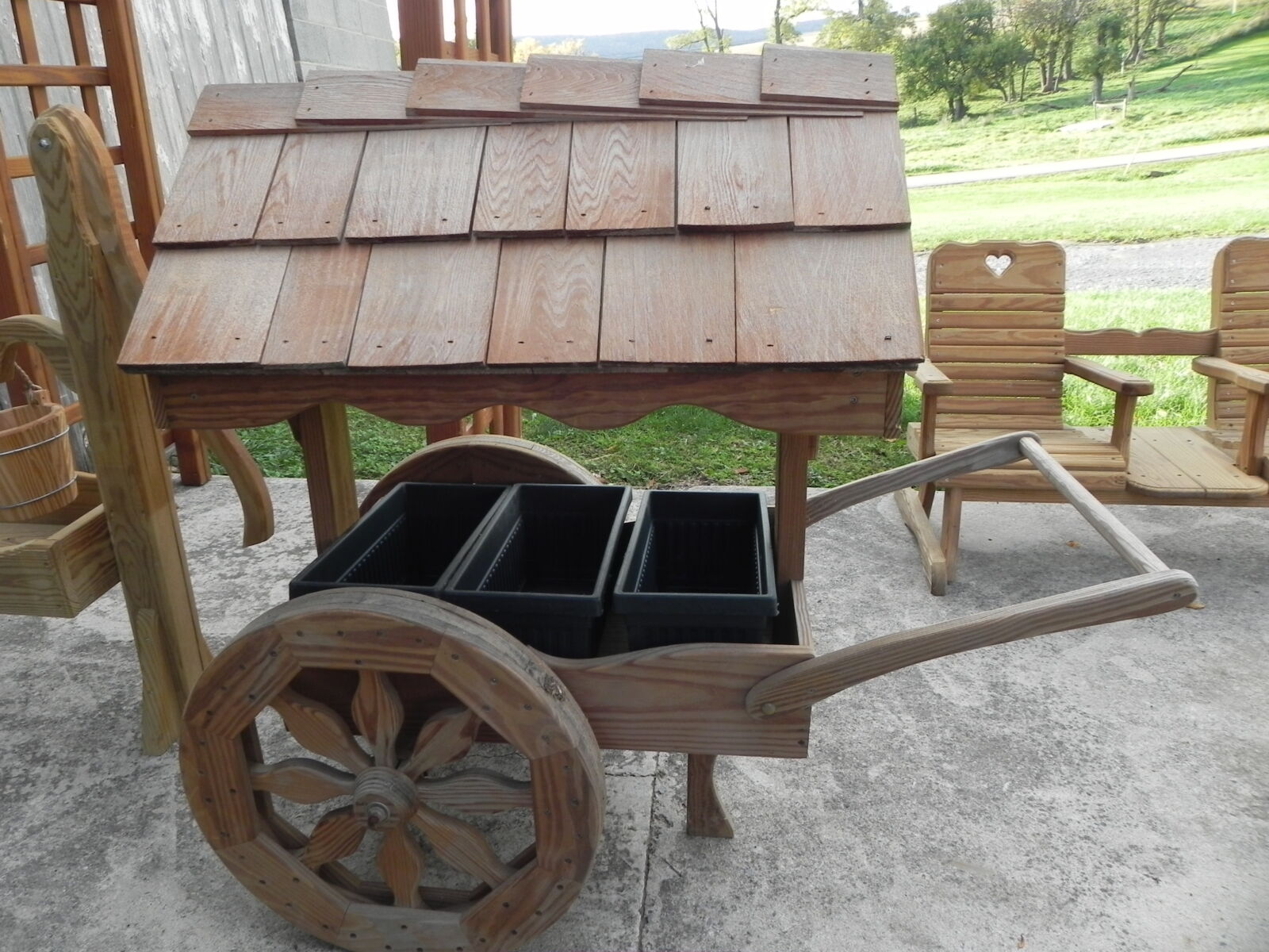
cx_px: 634
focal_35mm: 26
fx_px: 953
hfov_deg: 67.3
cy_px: 476
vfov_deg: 53.1
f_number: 4.5
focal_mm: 4.6
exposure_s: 1/120
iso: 160
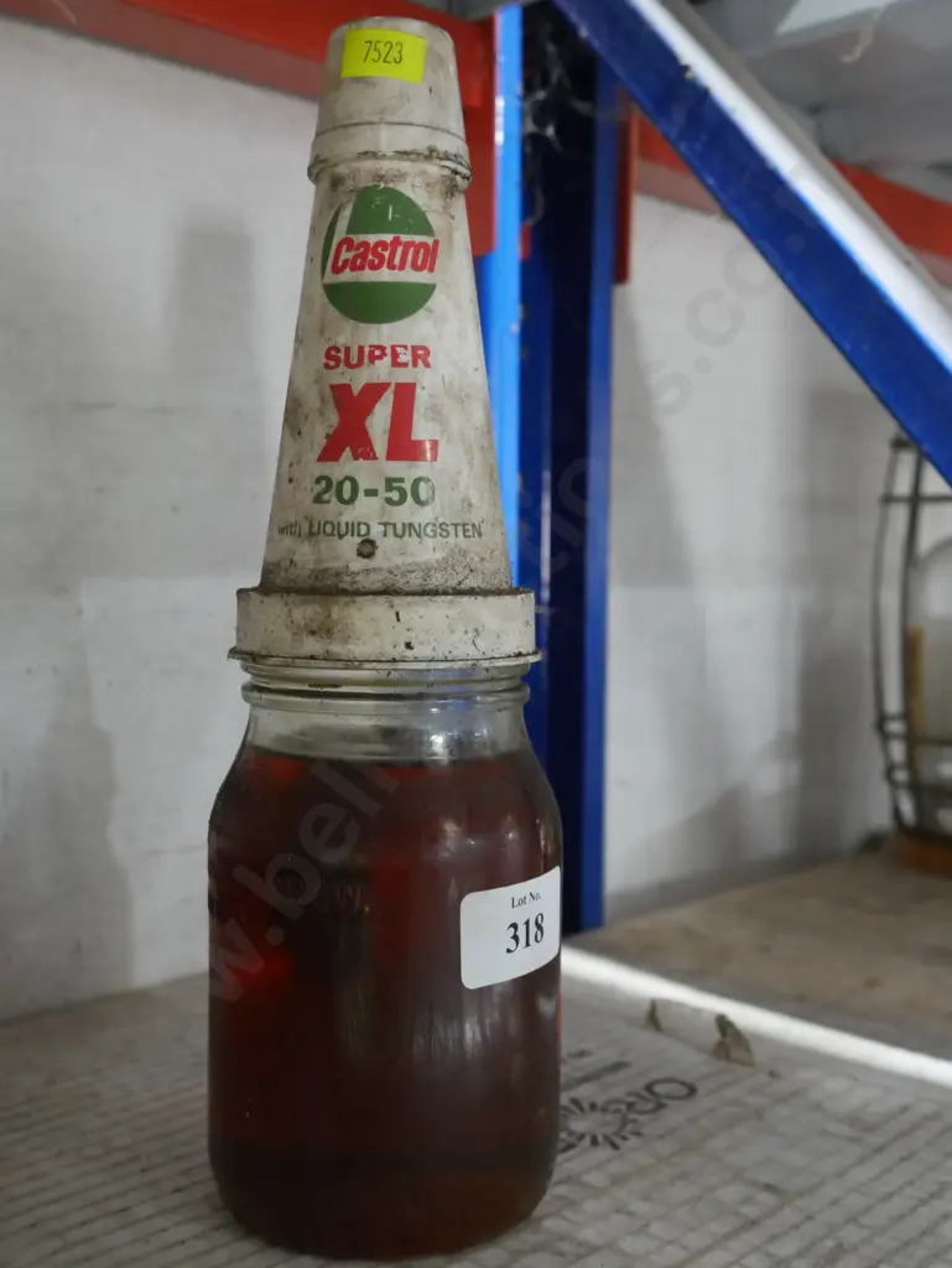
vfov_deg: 46.8
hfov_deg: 36.0
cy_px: 634
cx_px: 476
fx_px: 1466
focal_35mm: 40
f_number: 4.4
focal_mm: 20
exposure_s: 1/60
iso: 3200
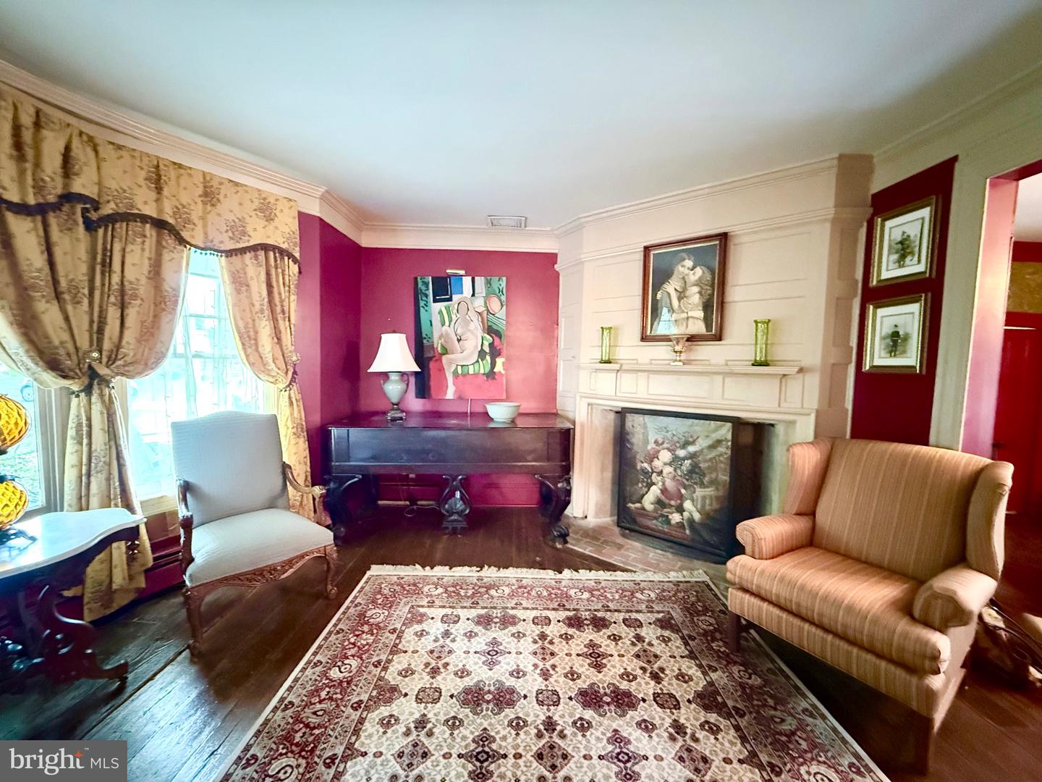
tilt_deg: -3.7
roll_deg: -1.3
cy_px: 391
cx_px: 521
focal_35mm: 14
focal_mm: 2.22
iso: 1600
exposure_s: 1/30
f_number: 2.2
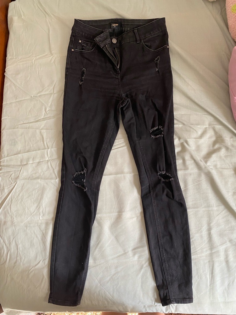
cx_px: 118
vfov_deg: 67.3
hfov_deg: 53.1
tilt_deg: -81.8
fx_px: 236
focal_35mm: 26
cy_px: 158
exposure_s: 1/60
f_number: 1.8
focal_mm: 4.25
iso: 125
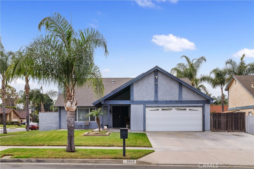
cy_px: 84
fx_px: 261
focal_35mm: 37
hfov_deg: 51.9
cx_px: 127
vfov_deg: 36.0
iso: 100
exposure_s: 1/8
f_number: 22
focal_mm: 37
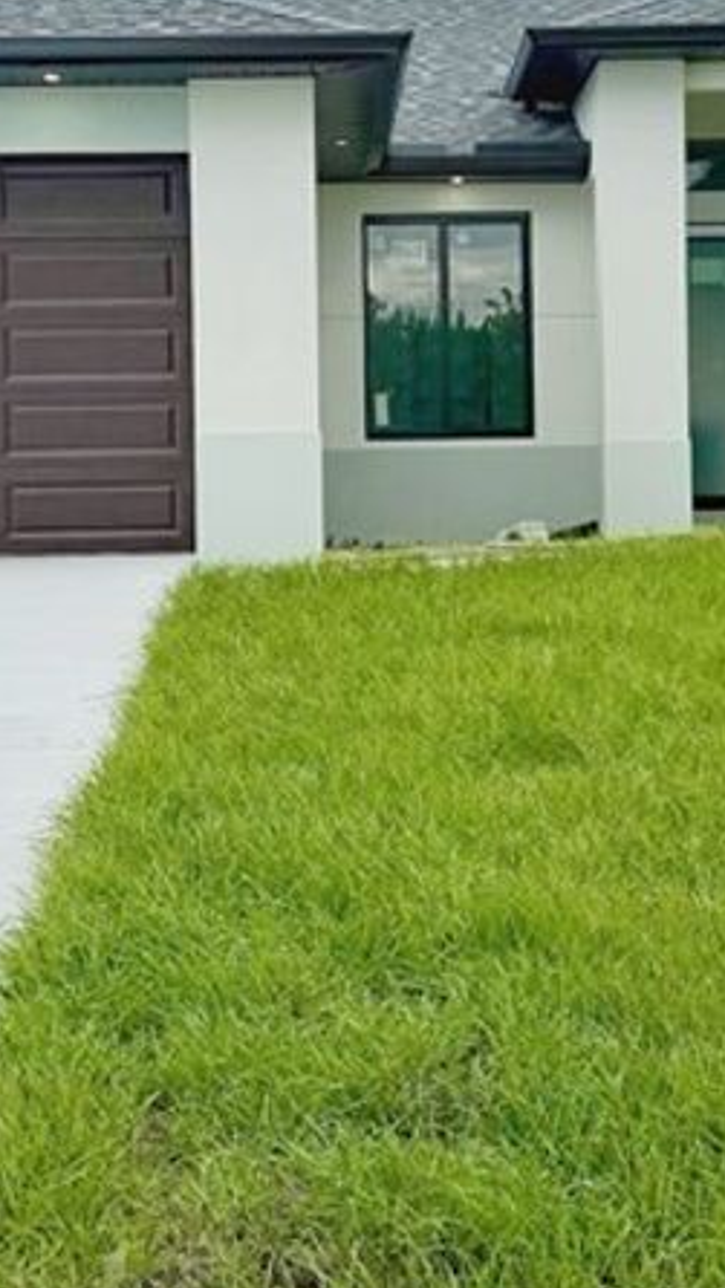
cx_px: 321
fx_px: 2733
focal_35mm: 80
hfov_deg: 15.1
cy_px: 478
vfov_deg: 26.4
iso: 80
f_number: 1.78
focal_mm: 6.76
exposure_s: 1/3145
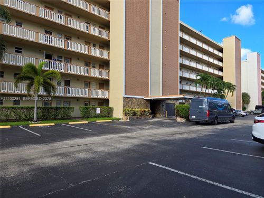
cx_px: 132
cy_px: 99
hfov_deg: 73.9
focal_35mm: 23
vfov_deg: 58.9
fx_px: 175
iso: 25
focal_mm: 5.4
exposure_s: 1/603
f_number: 1.8
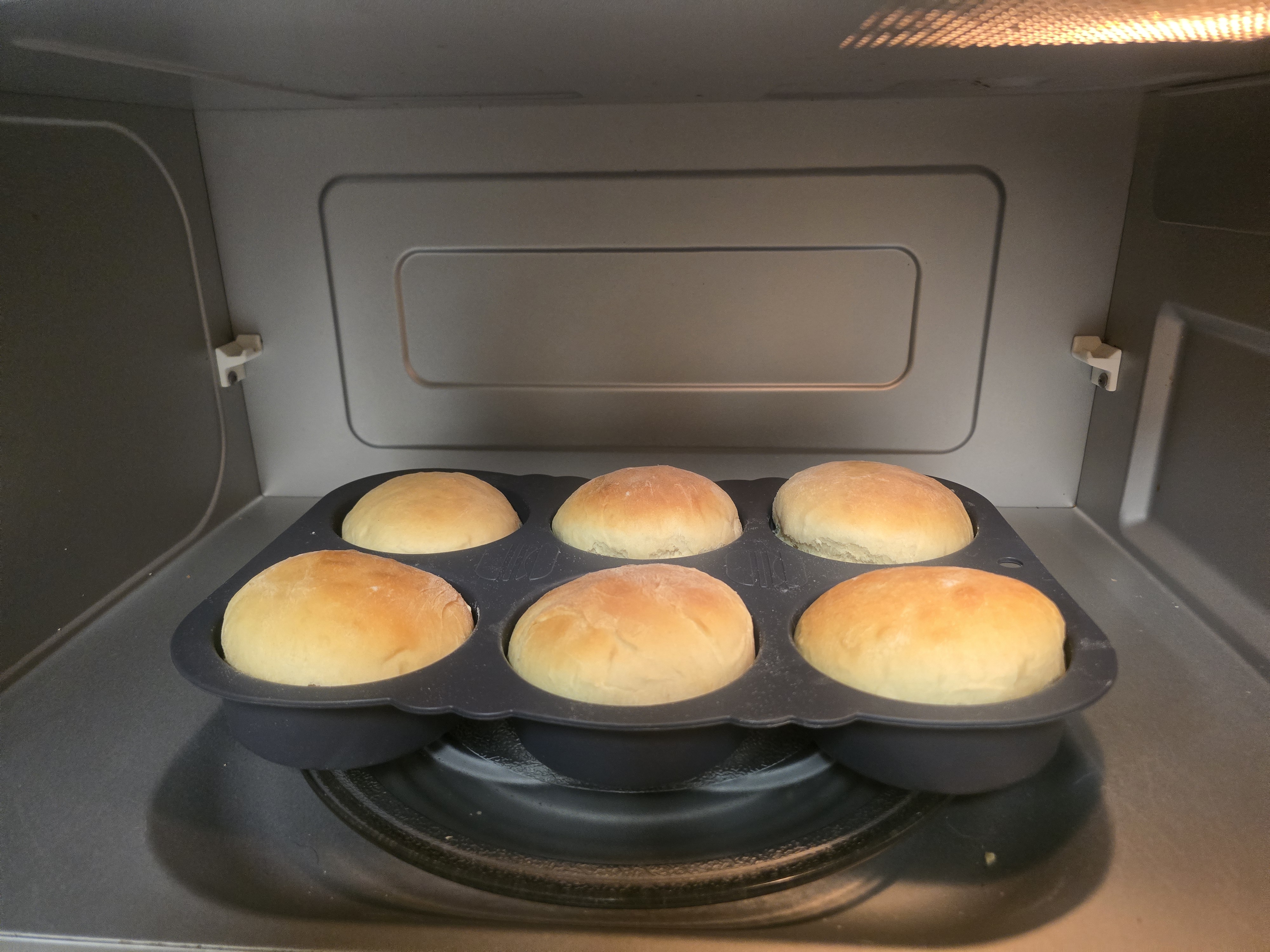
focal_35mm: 23
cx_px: 635
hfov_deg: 73.9
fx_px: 844
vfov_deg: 58.9
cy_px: 476
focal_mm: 6.3
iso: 1000
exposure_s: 1/120
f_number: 1.7
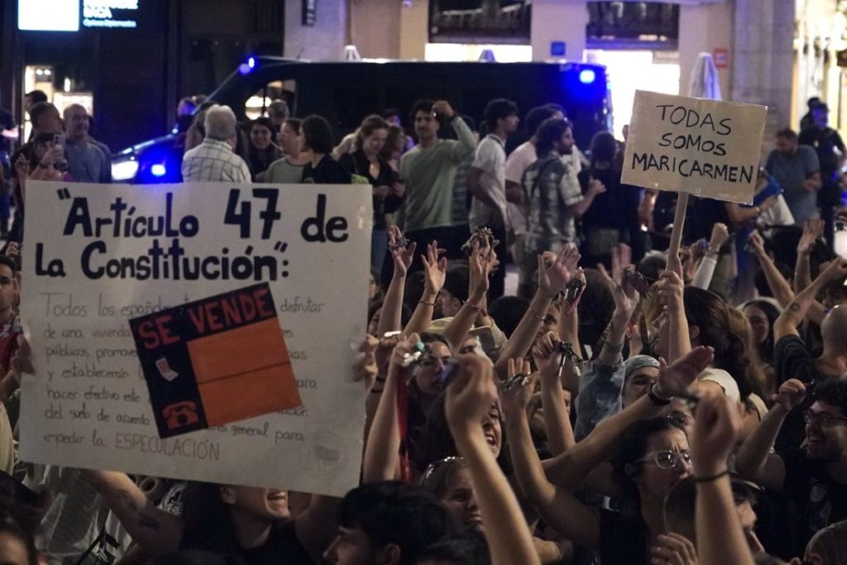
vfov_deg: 13.7
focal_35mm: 100
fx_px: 2353
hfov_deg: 20.4
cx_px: 424
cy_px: 282
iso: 10000
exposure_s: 1/125
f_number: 4
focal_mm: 67
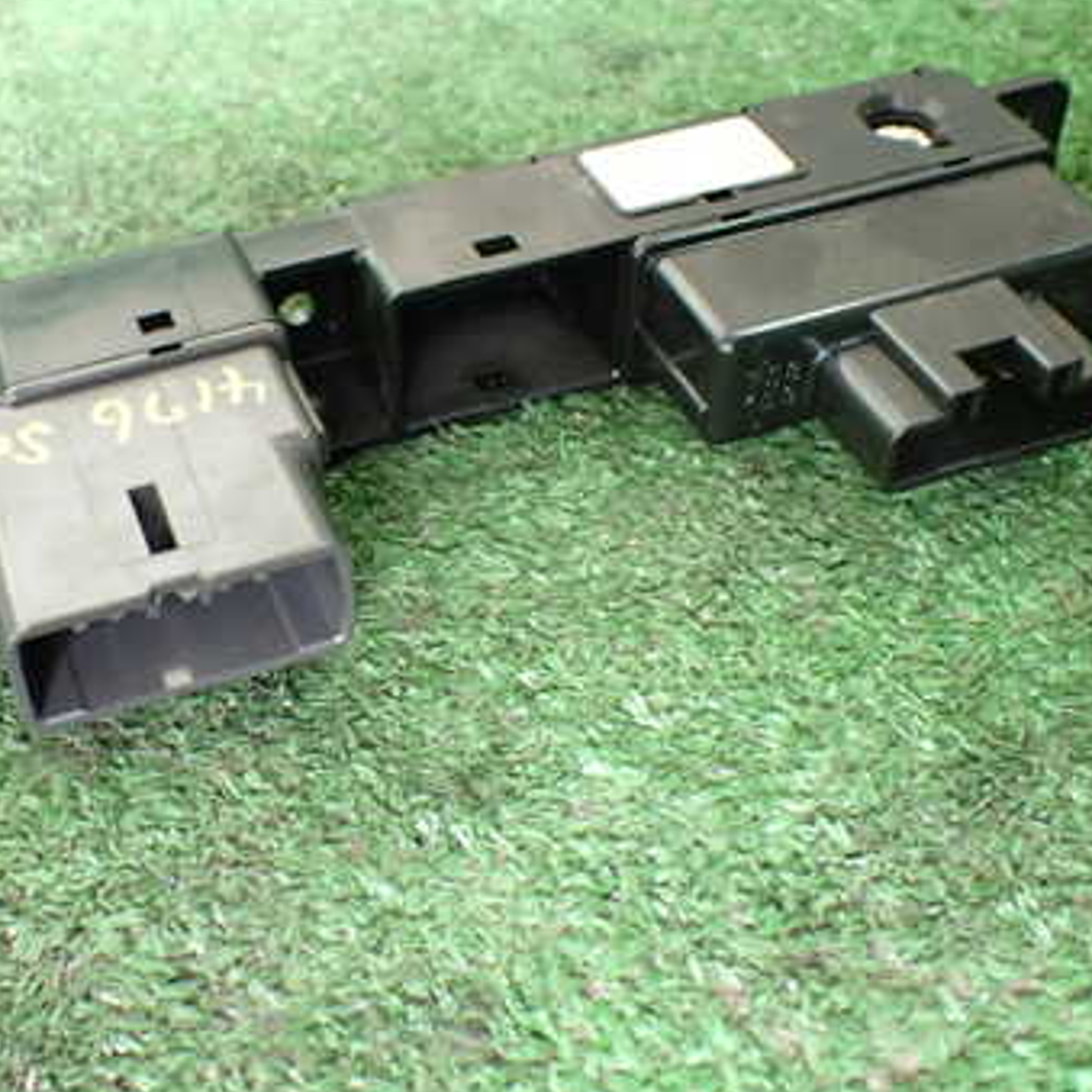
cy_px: 519
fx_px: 1677
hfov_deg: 35.3
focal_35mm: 47
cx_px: 287
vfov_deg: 36.1
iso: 800
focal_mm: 5.4
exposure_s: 1/60
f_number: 2.3
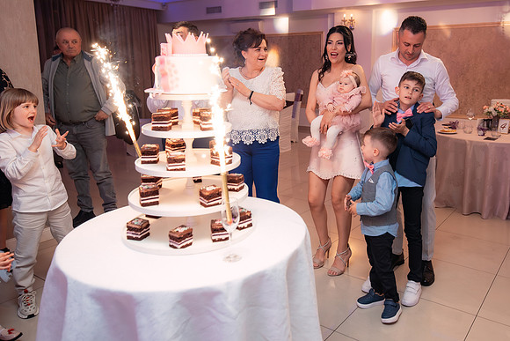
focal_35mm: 30
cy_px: 137
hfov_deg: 61.5
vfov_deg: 43.5
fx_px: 424
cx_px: 305
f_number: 2.8
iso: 1600
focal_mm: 25
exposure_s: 1/200
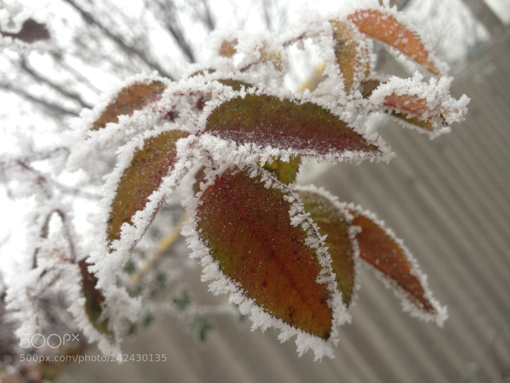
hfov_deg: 55.4
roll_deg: +36.0
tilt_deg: +3.2
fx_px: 486
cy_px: 192
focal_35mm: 33
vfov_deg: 42.9
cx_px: 255
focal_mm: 4.12
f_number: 2.4
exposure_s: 1/60
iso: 50
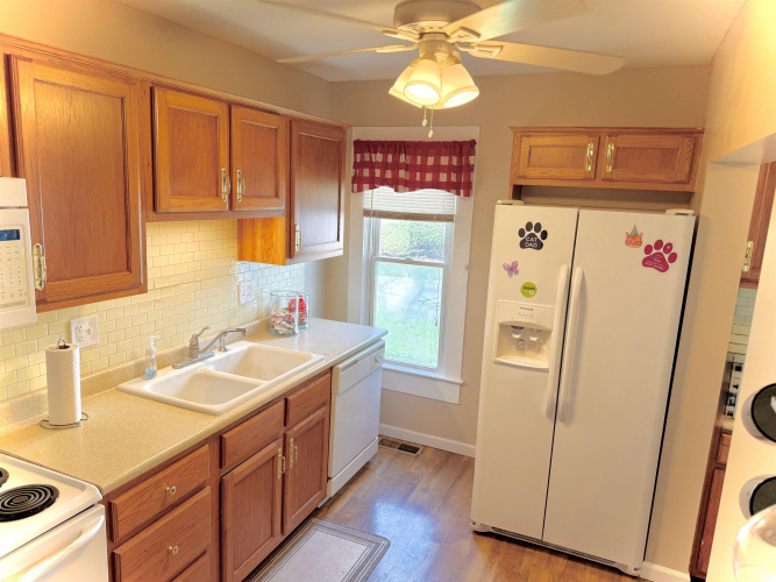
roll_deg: -2.9
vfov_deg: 56.8
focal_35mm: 24
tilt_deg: -10.8
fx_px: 538
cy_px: 291
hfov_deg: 71.6
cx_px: 388
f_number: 1.78
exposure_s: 1/135
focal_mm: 6.76
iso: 50
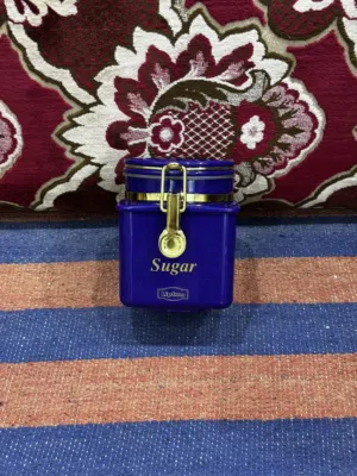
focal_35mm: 48
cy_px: 238
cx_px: 178
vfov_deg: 39.7
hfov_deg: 30.3
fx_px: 660
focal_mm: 6.76
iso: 320
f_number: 1.78
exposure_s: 1/40
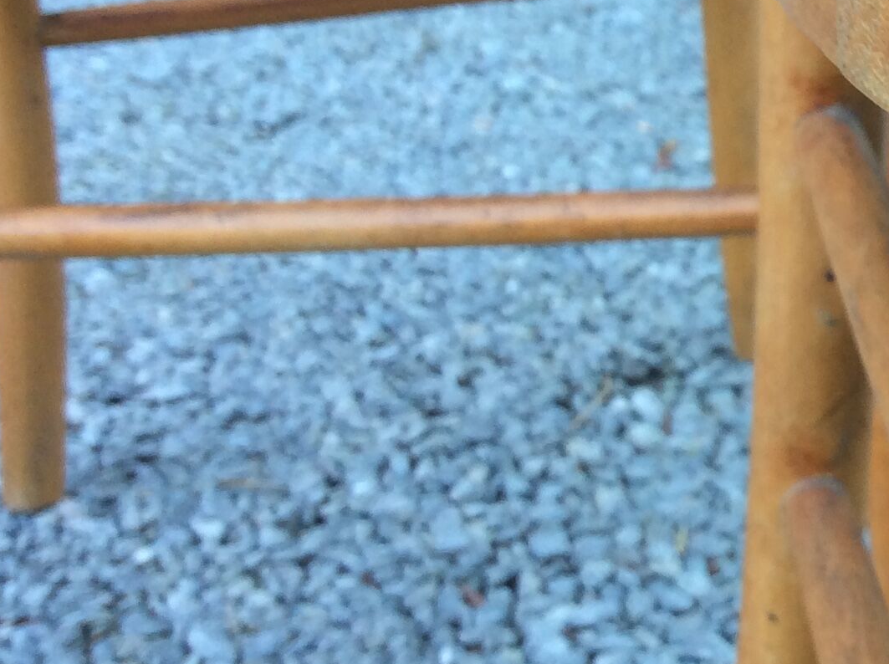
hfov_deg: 23.0
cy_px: 141
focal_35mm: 78
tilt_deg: -18.0
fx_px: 2000
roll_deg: -1.2
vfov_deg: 18.7
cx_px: 1064
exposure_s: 1/50
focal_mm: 3.3
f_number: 2.4
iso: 40
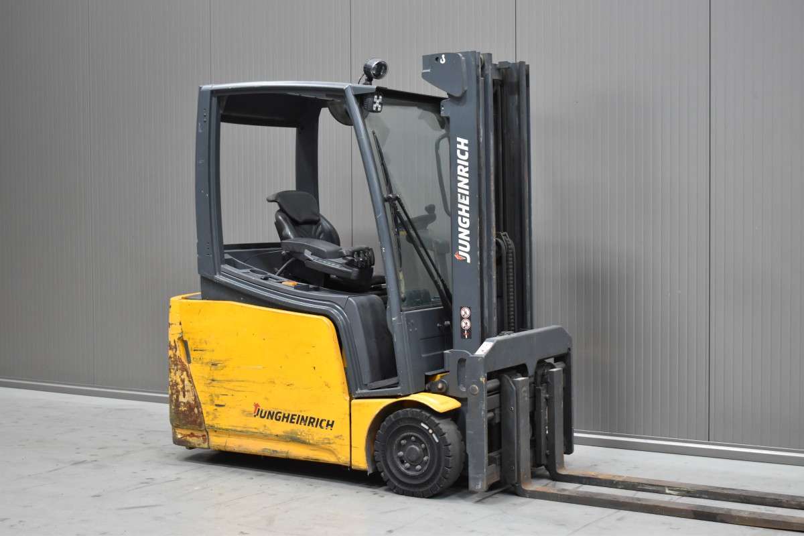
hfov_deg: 38.9
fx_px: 1139
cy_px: 268
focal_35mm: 51
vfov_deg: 26.5
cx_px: 402
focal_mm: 34
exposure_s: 1/40
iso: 1250
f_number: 5
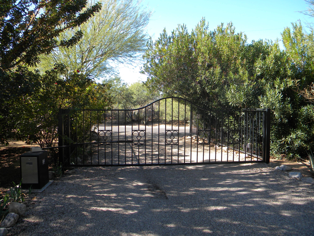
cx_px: 157
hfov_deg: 63.4
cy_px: 118
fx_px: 254
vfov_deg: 49.7
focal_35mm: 28
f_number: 3.5
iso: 80
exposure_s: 1/235
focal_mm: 5
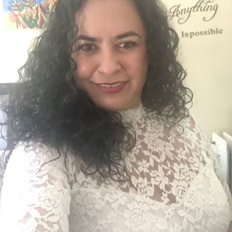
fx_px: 288
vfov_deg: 43.2
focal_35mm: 38
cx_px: 115
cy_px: 77
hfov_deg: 43.9
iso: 500
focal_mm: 2.87
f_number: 2.2
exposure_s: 1/20
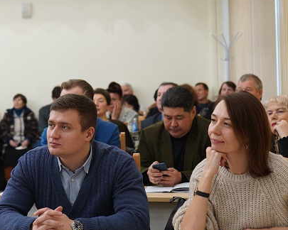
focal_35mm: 81
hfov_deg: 23.5
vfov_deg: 18.9
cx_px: 104
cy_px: 113
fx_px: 690
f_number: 2.5
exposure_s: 1/80
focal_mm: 35
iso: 640
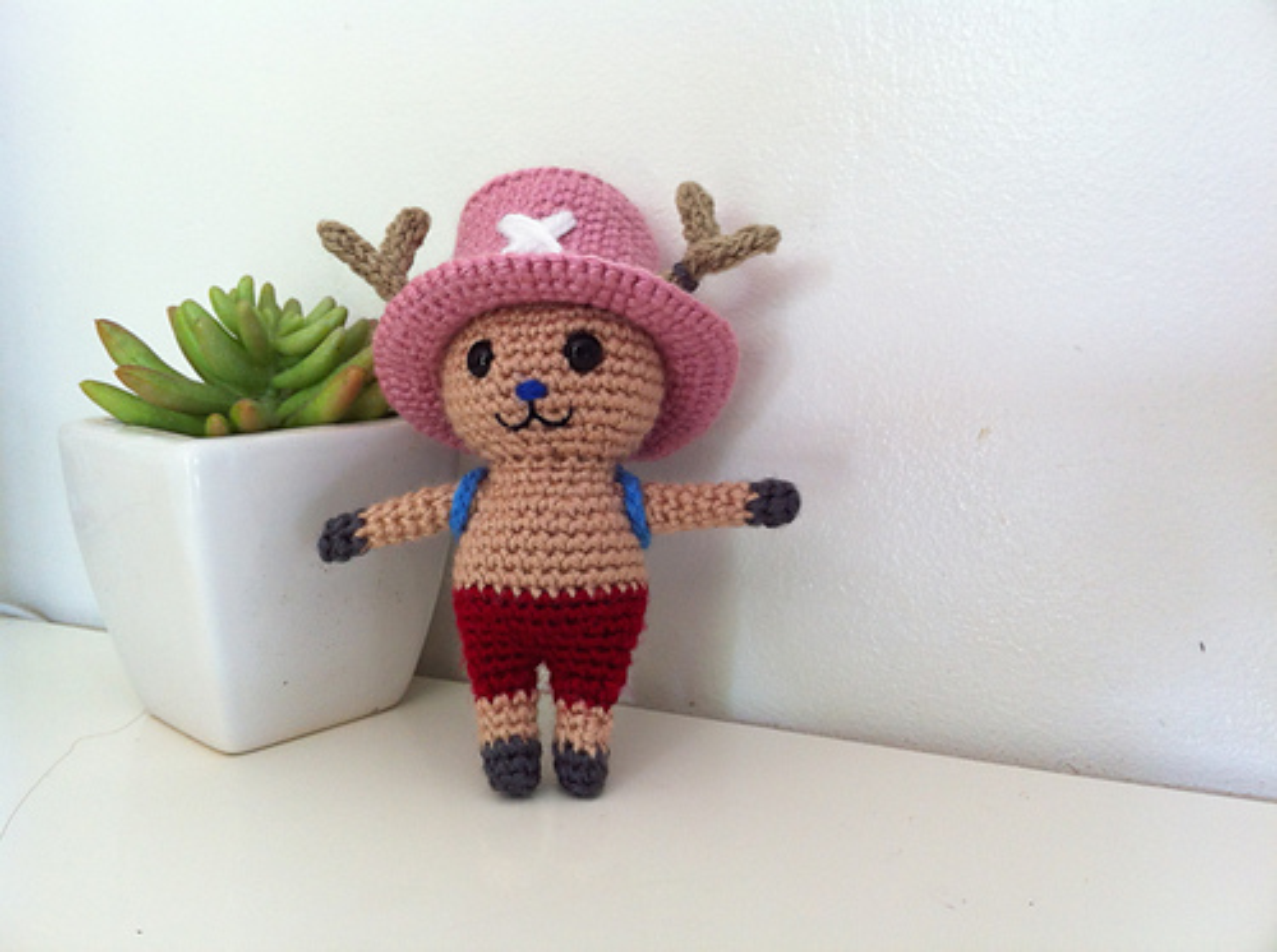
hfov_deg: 52.7
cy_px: 476
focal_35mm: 35
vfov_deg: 40.6
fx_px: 1289
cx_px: 638
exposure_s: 1/15
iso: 100
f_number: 2.8
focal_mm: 3.85
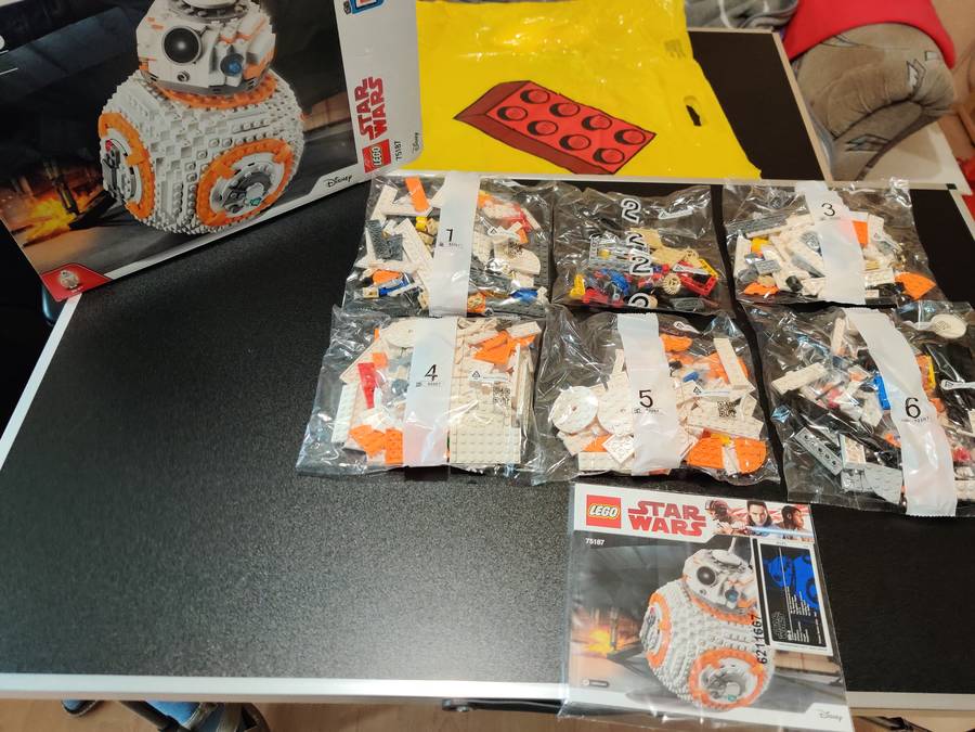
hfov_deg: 65.3
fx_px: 760
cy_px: 366
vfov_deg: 51.4
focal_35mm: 27
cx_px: 488
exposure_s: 1/50
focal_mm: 4.75
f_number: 1.65
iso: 1000
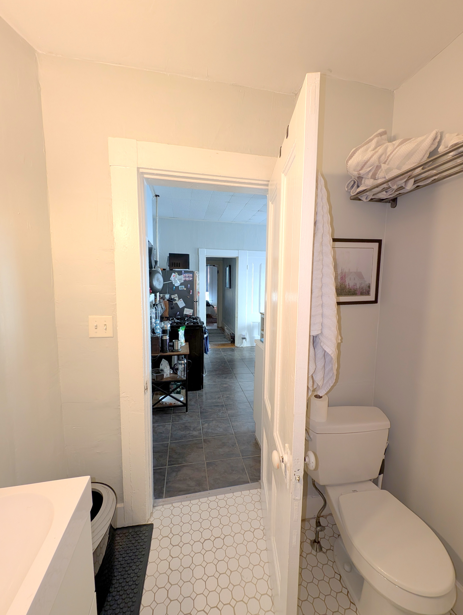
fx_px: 213
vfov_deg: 110.5
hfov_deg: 94.6
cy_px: 308
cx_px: 232
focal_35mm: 12
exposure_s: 1/60
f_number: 1.95
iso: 196
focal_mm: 2.23
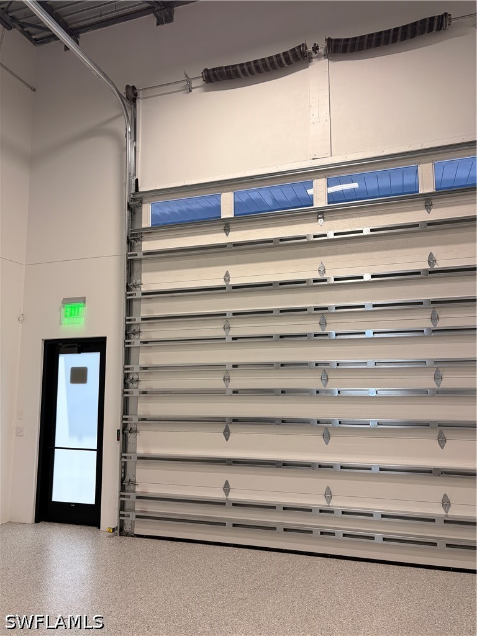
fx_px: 478
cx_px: 238
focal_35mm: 26
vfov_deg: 67.3
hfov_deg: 53.1
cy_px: 318
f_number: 1.6
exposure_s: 1/120
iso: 64
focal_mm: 5.96
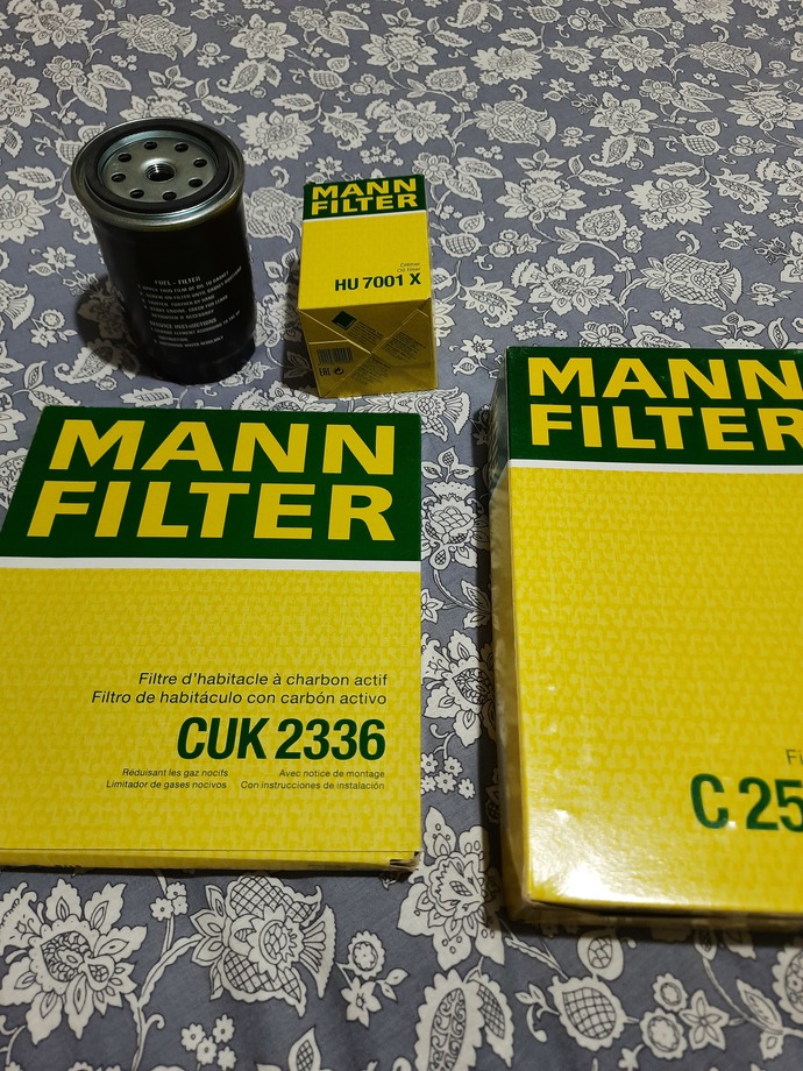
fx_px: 742
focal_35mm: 24
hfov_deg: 56.8
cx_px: 402
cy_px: 536
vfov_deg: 71.6
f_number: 1.8
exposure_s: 1/33
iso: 250
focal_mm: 5.23
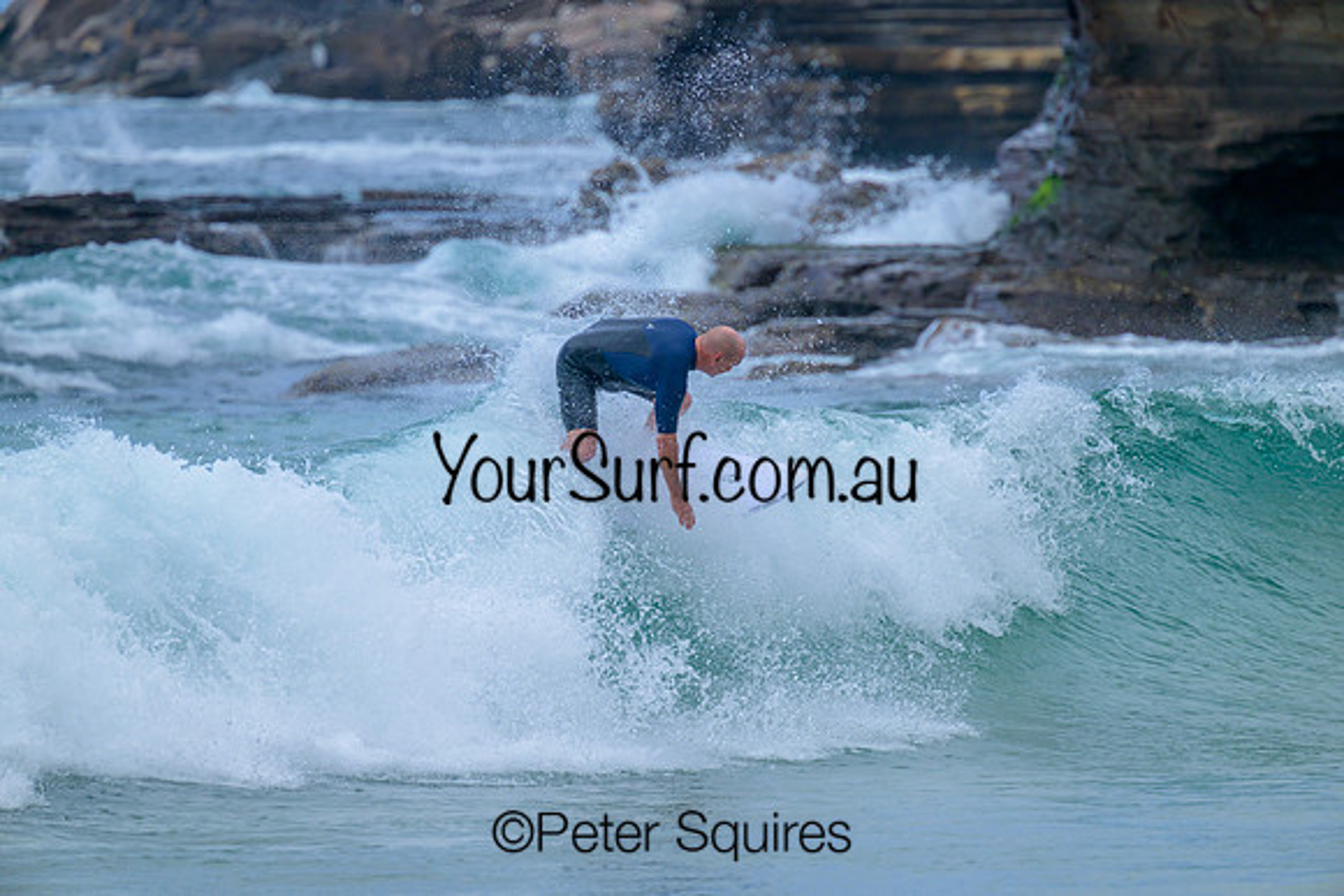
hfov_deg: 3.7
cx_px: 672
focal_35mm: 560
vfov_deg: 2.5
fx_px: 20911
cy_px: 448
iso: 450
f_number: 8
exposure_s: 1/2000
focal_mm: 560
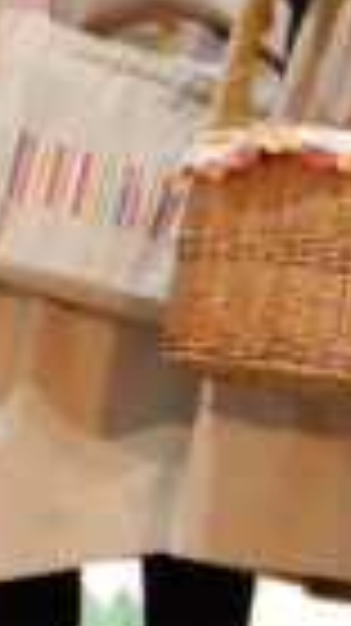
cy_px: -9
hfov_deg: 1.8
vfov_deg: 3.3
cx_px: -994
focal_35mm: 657
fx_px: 10891
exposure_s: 1/15
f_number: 5
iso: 720
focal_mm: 18.7
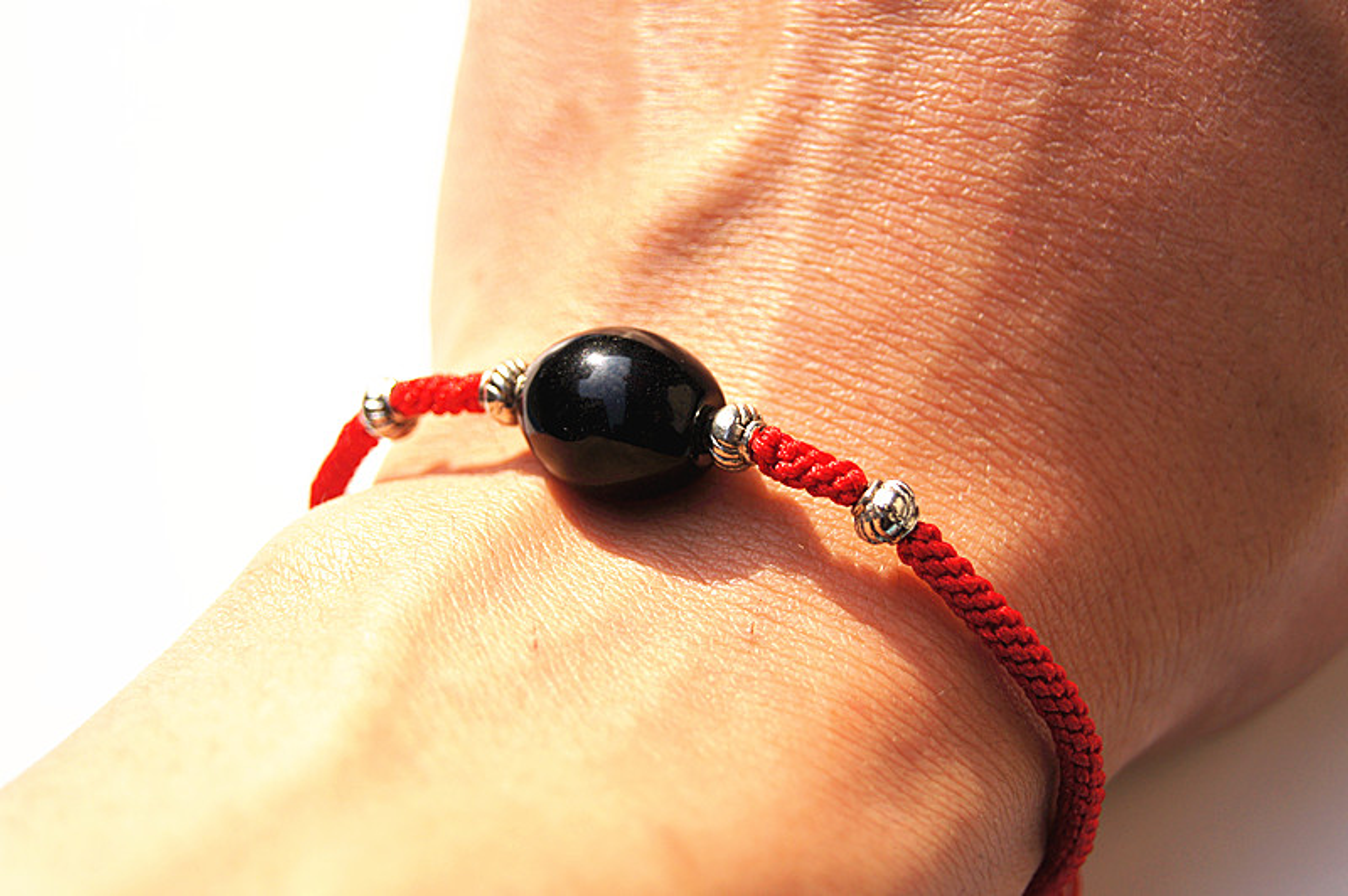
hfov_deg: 24.6
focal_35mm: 82
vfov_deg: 16.5
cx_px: 674
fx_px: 3087
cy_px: 448
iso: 200
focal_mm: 55
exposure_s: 1/800
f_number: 6.3
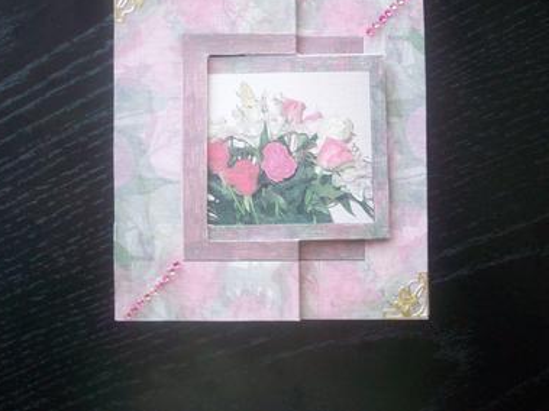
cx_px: 261
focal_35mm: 44
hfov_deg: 42.9
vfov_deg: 32.8
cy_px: 168
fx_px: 698
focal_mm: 6.2
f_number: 2.8
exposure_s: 1/11.1
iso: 160
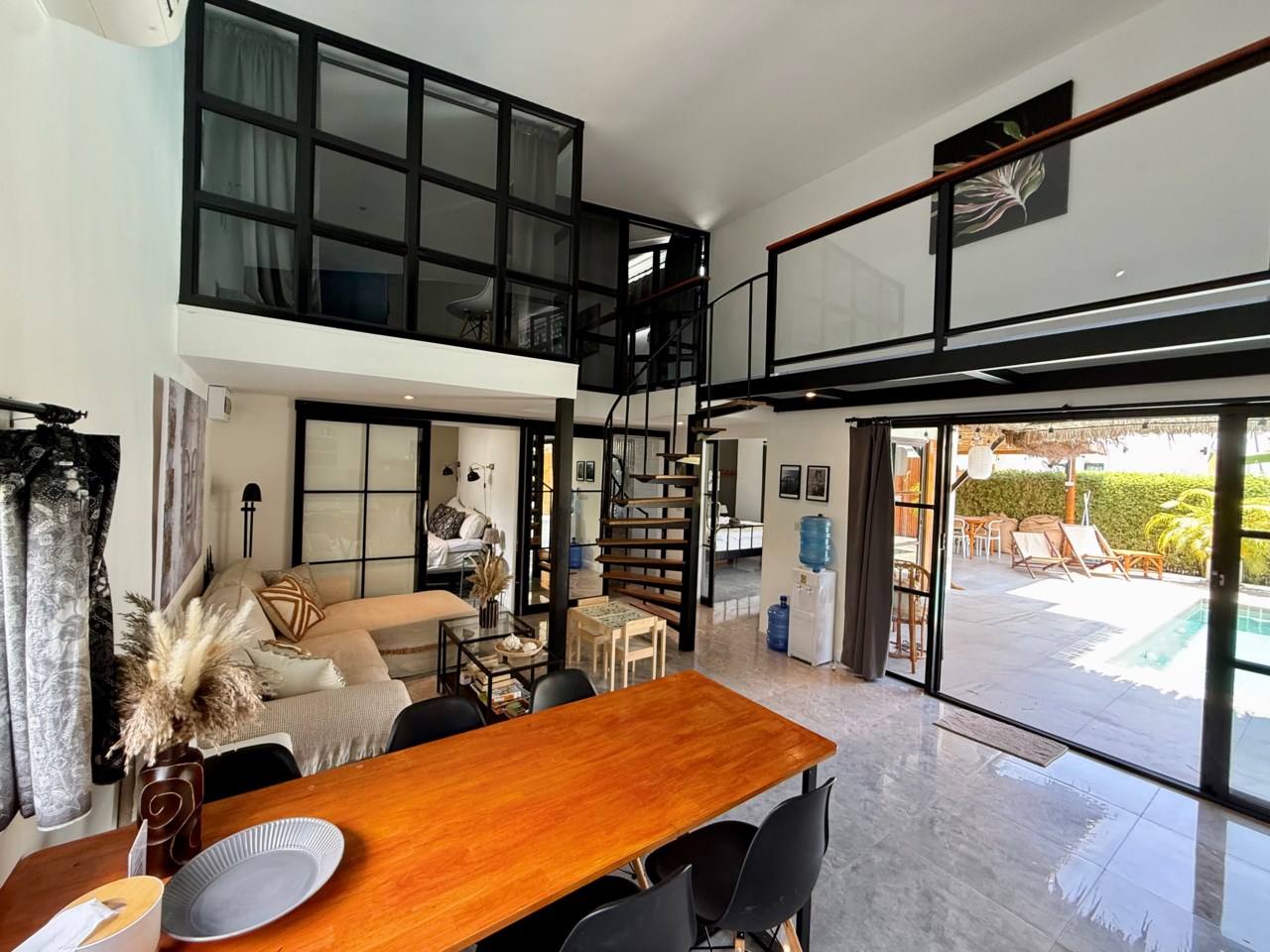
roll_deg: -2.5
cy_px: 476
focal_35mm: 14
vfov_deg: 85.7
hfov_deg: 102.1
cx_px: 635
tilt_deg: -1.5
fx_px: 514
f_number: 2.2
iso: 200
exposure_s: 1/99
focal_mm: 2.22
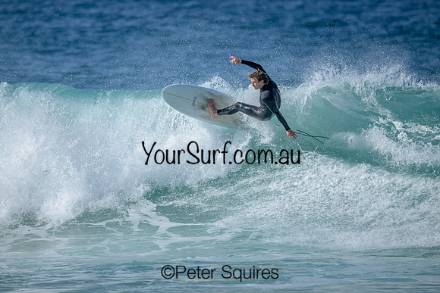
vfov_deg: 1.7
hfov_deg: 2.6
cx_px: 220
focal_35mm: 800
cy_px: 146
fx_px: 9780
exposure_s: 1/2500
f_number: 6.3
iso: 250
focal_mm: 800
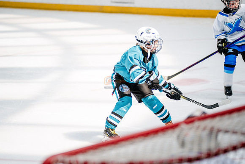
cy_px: 82
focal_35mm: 157
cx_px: 122
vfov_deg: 8.7
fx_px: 1069
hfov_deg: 13.1
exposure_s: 1/3200
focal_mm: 157
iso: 1250
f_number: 3.2
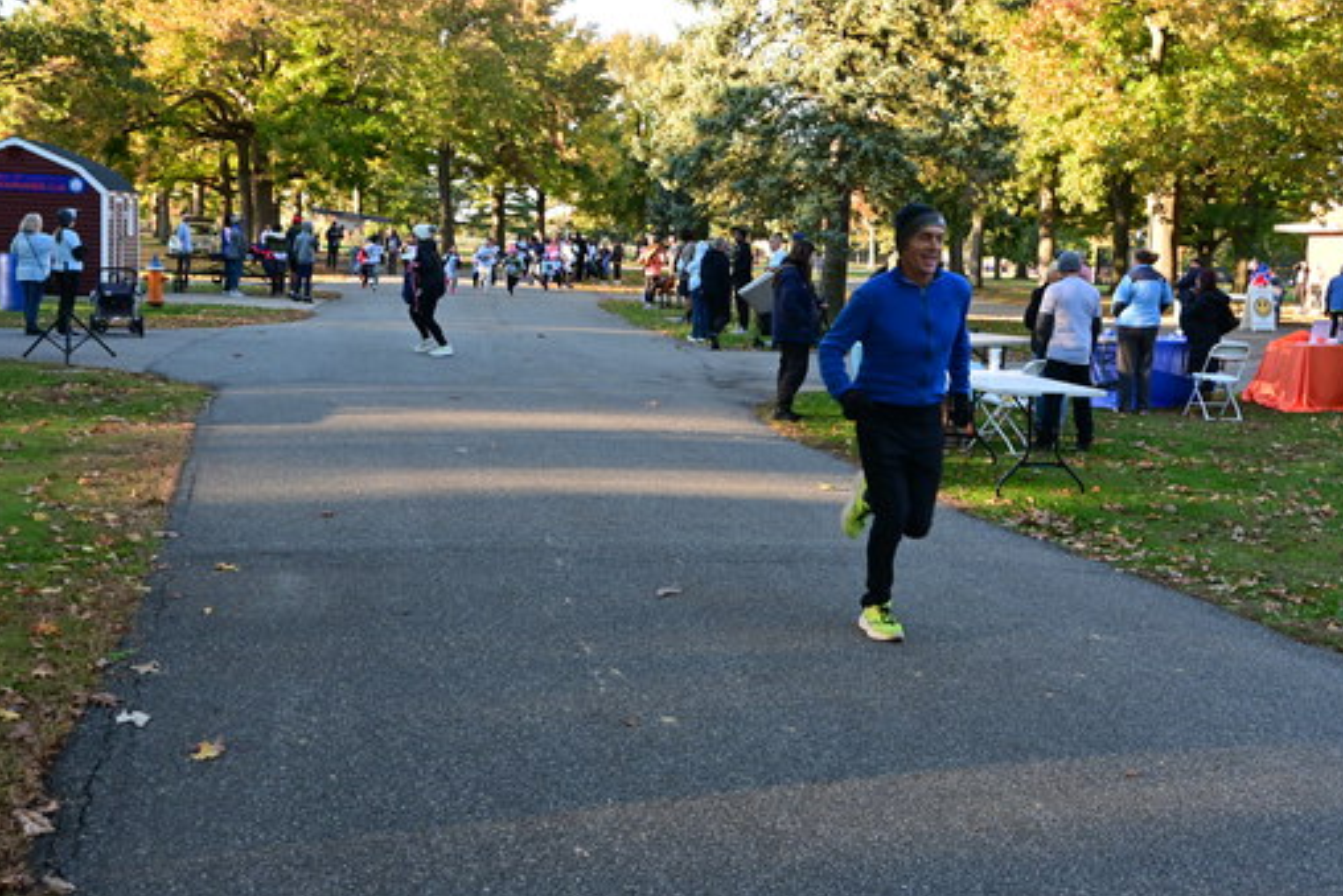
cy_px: 435
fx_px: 1486
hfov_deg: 48.6
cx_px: 711
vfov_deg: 33.6
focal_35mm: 40
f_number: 8
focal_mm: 24.5
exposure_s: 1/200
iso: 1000
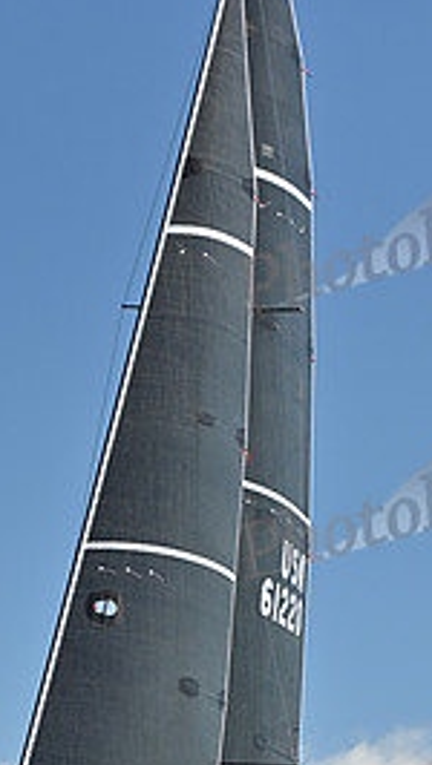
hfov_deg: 7.6
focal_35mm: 160
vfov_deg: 13.3
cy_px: 696
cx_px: 91
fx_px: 3252
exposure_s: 1/2500
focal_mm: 70
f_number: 2.8
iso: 250
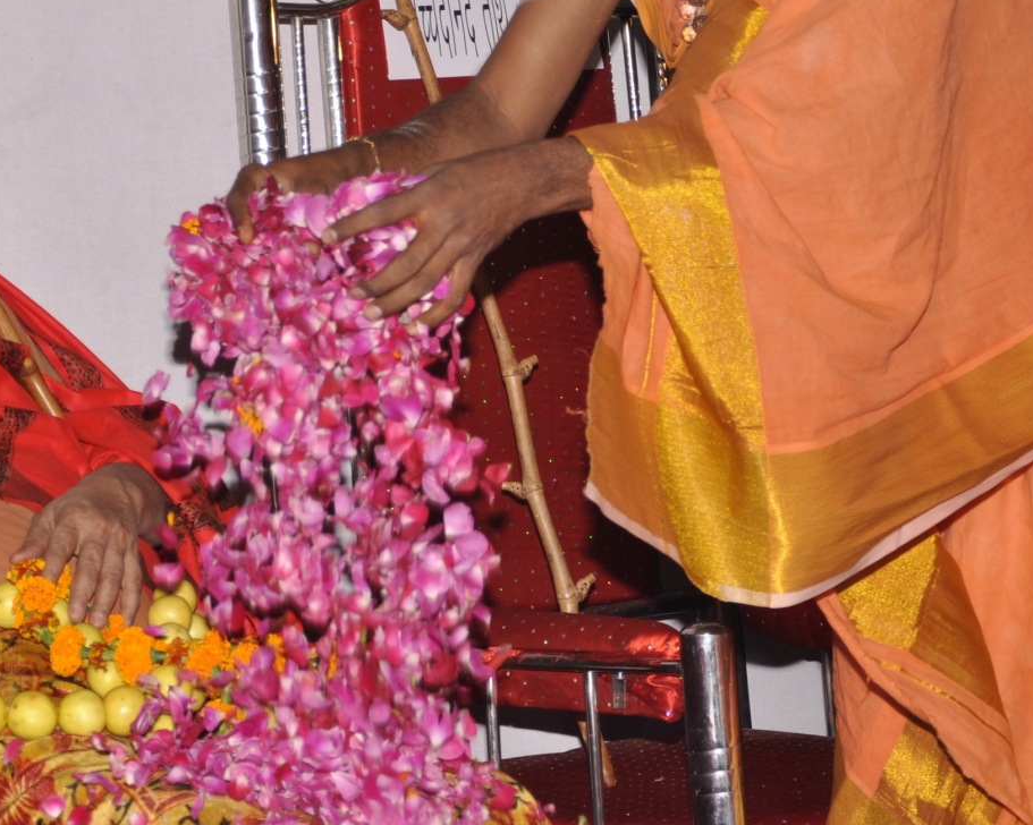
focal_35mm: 139
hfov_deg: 13.8
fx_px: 4248
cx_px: 289
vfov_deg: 11.1
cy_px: 179
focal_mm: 50
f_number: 5.6
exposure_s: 1/100
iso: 200
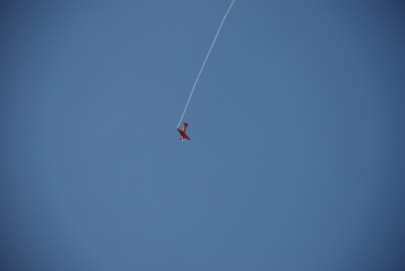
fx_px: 2279
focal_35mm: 202
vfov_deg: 6.8
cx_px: 202
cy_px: 136
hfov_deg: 10.2
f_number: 5.6
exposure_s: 1/400
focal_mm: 135
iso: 200
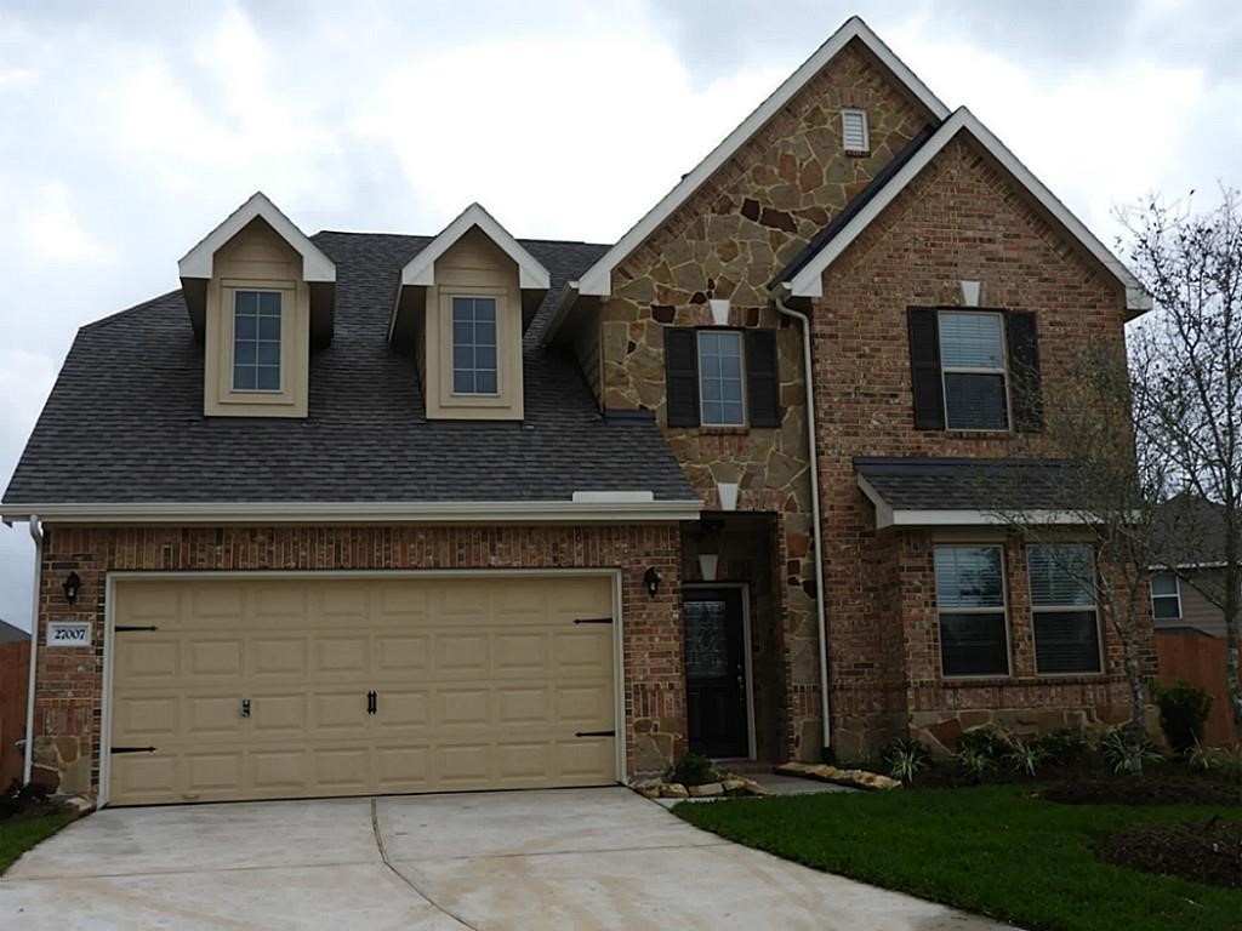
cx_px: 621
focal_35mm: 40
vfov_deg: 36.0
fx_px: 1435
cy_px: 466
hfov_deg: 46.8
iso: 100
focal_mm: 7.2
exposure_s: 1/800
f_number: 3.8
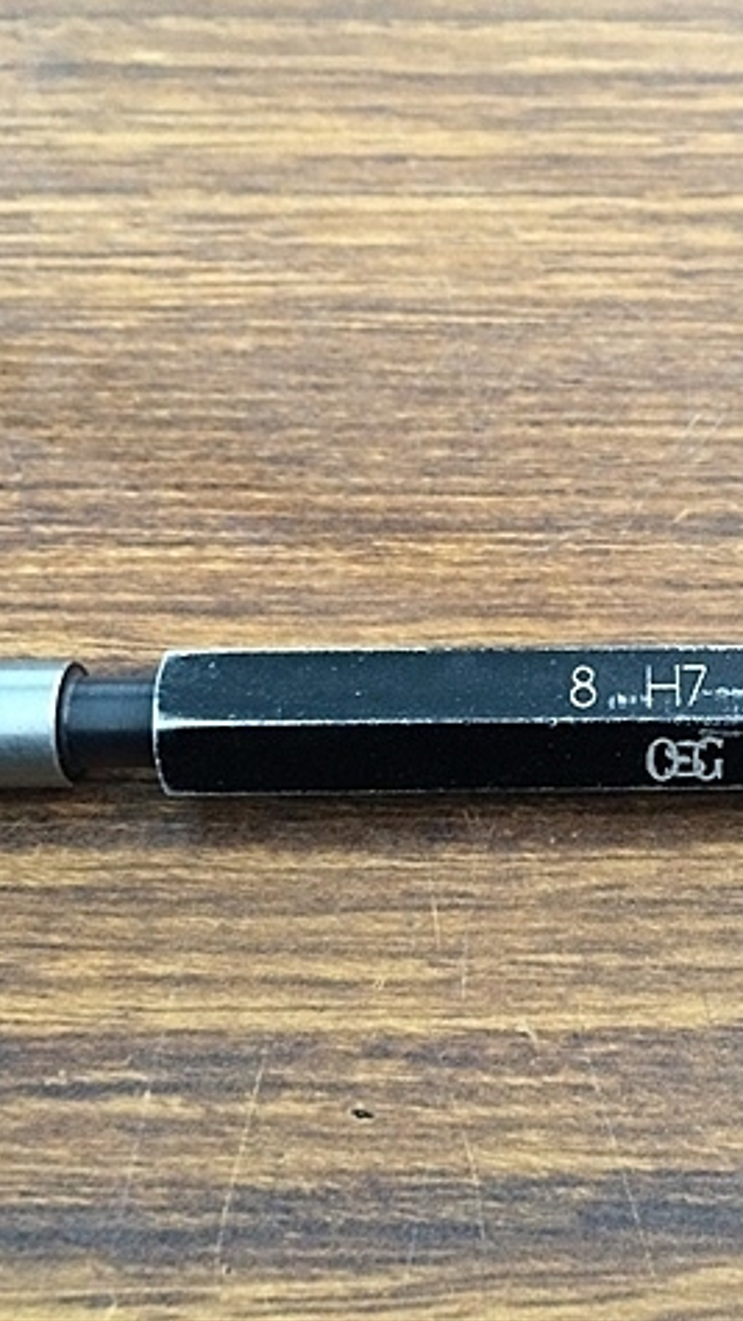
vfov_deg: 46.4
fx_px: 1542
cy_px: 656
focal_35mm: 44
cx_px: 682
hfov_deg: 26.1
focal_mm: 4.12
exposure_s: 1/30
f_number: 2.2
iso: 160
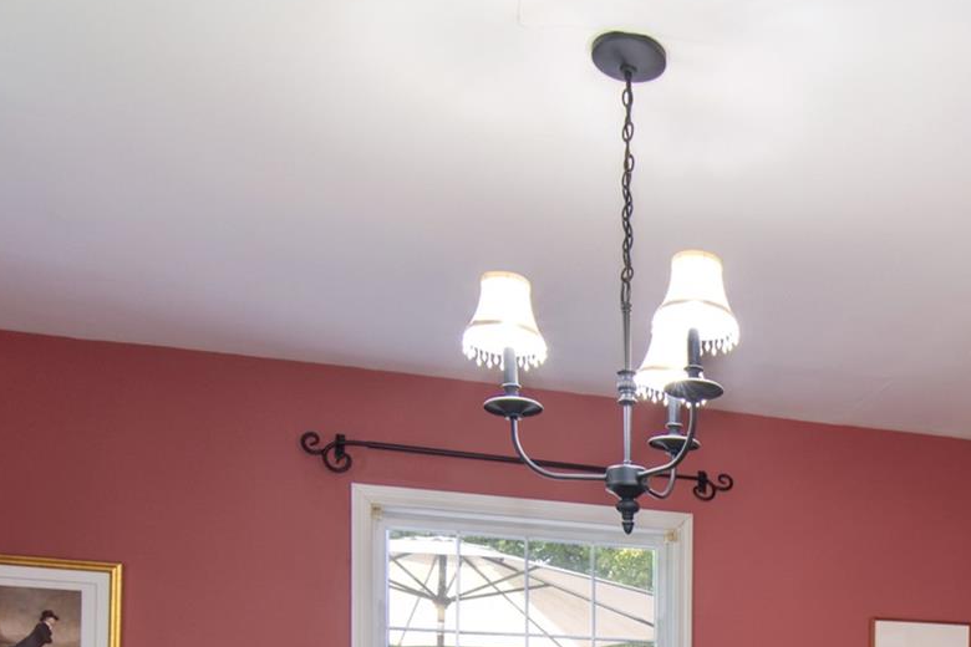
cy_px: 812
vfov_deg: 26.8
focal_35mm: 43
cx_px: 863
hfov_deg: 41.7
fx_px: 1168
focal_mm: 11
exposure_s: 1/30
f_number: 8
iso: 640
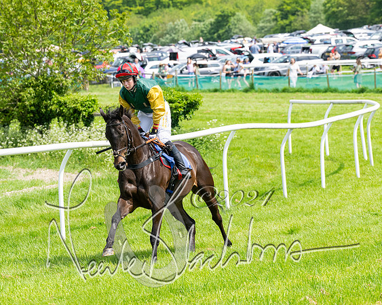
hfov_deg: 9.8
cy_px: 136
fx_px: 2234
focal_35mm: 198
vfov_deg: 7.8
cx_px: 221
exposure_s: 1/1250
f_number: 5
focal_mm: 115
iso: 200
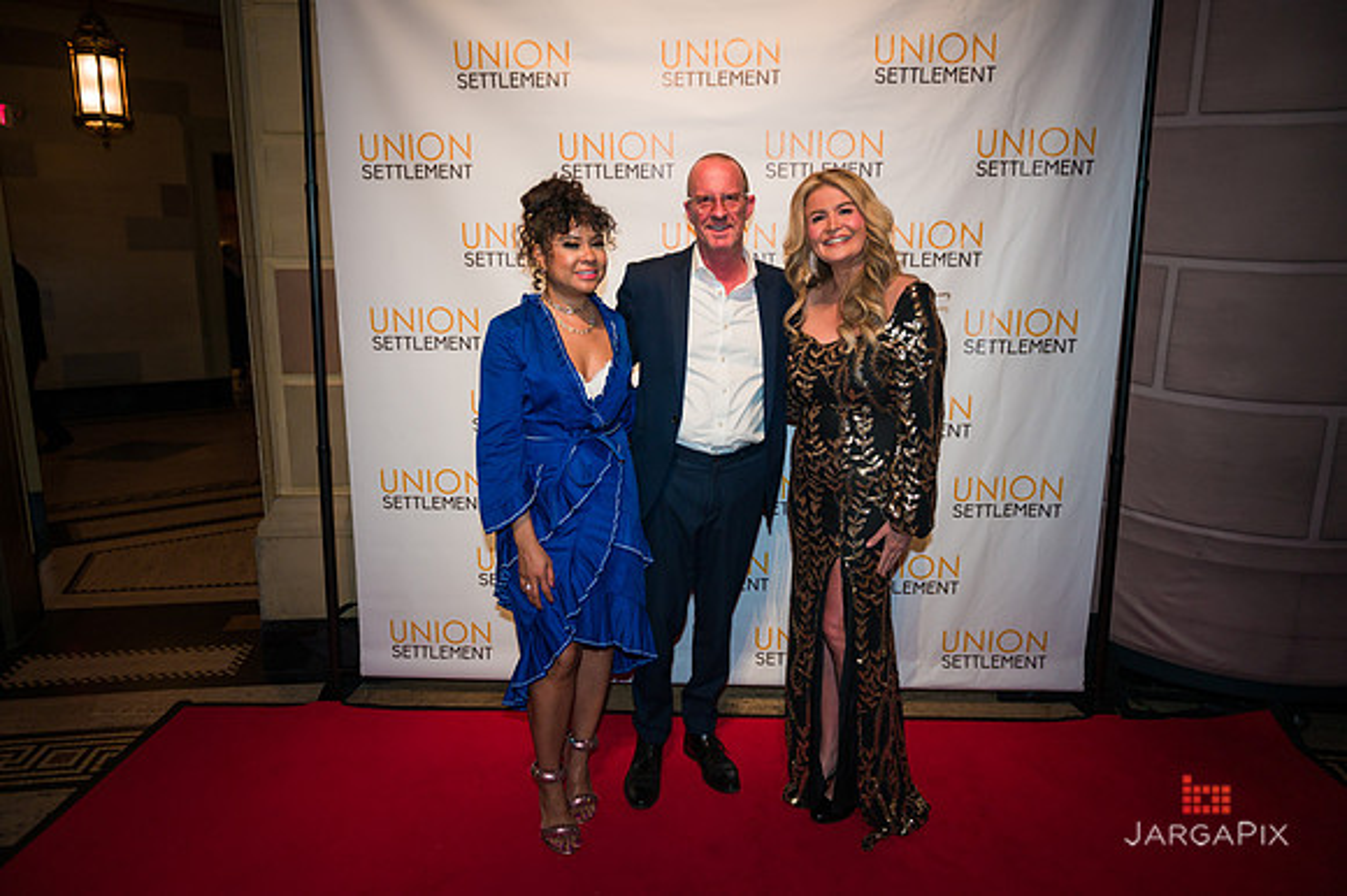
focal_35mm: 24
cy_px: 448
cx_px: 674
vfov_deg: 53.1
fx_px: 897
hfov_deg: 73.8
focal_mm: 24
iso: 640
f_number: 3.2
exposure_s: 1/200
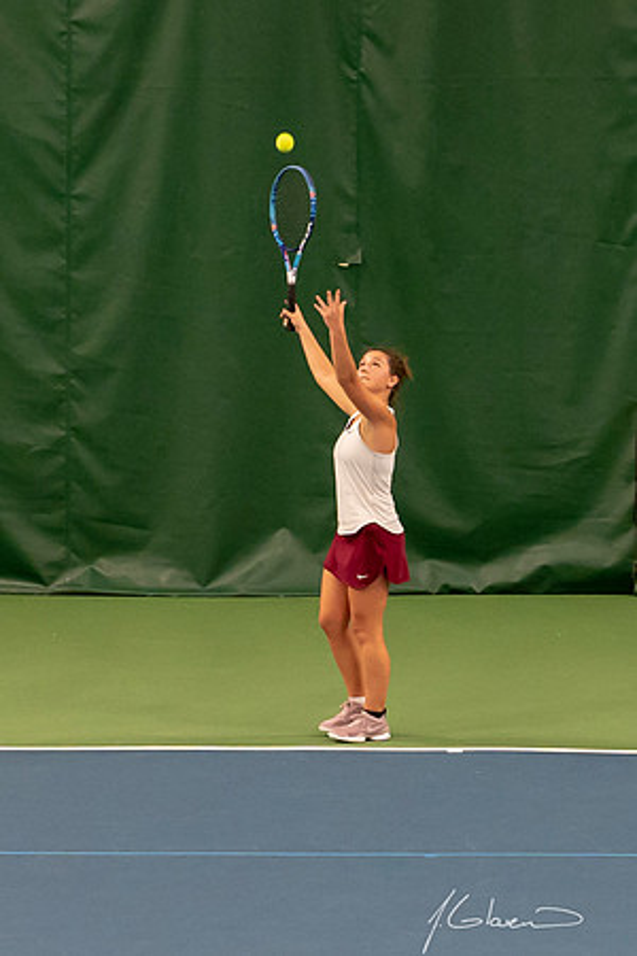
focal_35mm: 285
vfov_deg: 7.2
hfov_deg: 4.8
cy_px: 477
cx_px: 392
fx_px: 7561
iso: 3200
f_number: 4.5
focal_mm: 75
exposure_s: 1/250
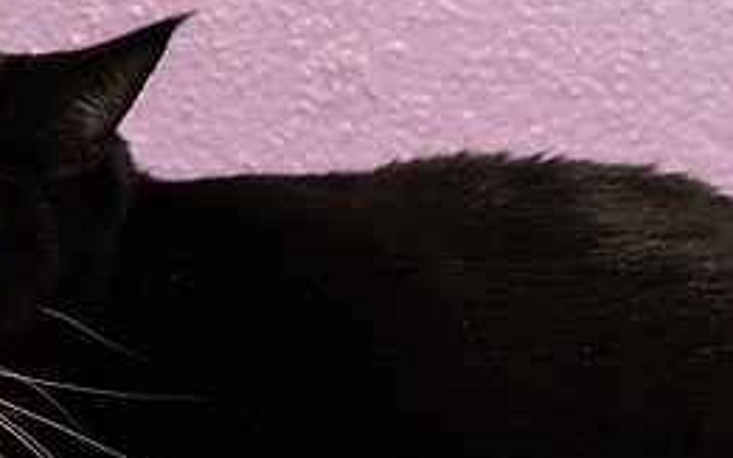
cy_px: 233
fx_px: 4114
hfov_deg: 10.1
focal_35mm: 206
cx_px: -92
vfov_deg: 6.4
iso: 3200
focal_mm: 50
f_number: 5
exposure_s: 1/100
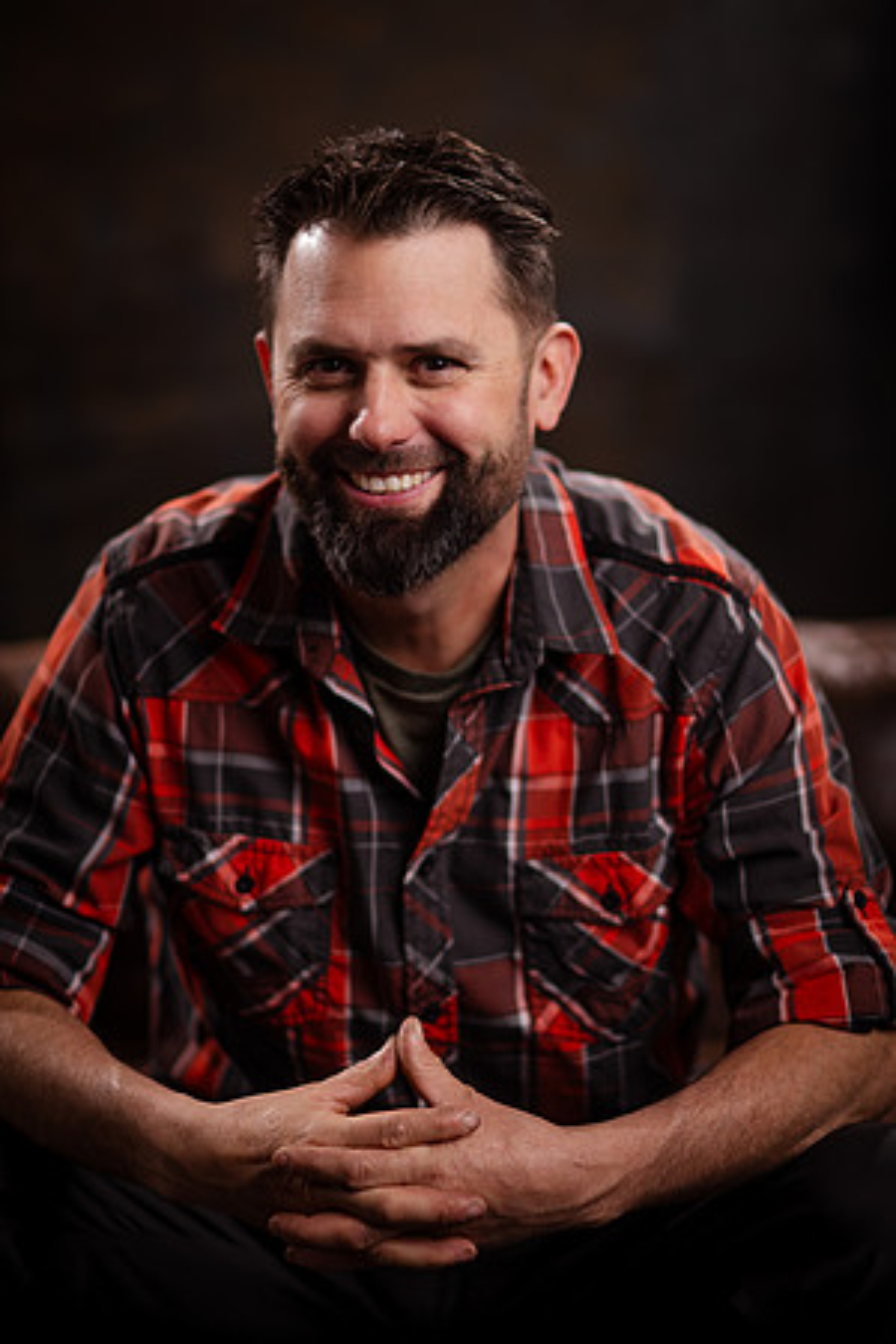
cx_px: 448
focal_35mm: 105
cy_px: 672
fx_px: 3920
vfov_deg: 19.5
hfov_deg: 13.0
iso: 200
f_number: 2
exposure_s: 1/160
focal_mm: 105
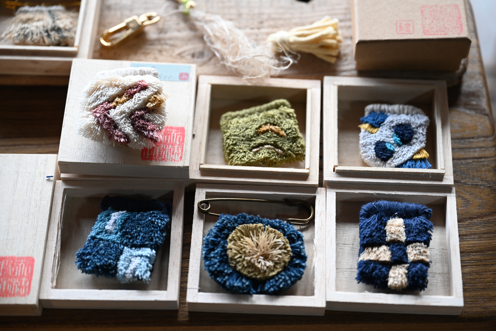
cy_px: 166
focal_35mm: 70
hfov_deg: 28.8
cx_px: 248
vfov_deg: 19.5
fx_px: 964
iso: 800
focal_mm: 70
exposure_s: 1/160
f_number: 2.8
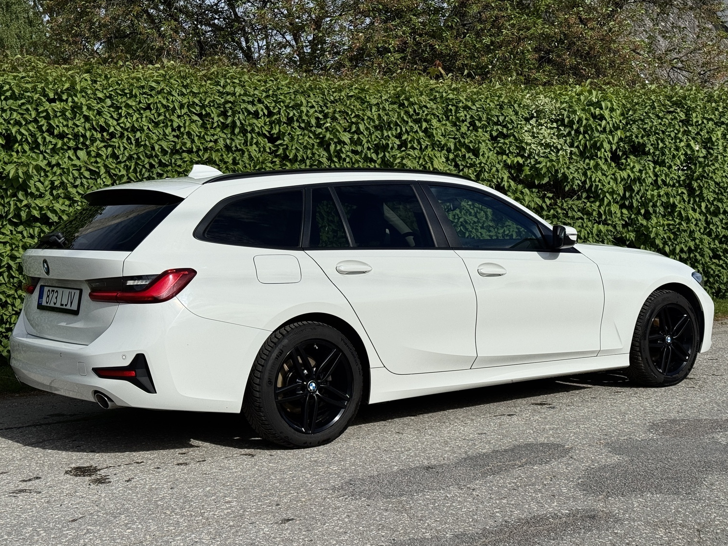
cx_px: 362
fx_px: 1072
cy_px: 286
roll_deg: -0.1
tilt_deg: -5.9
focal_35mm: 51
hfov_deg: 37.5
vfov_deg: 28.5
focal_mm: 6.76
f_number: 1.78
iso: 80
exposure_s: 1/10526
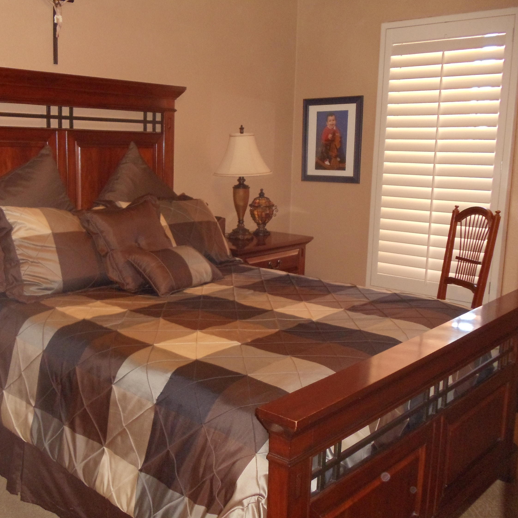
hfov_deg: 32.6
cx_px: 184
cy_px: 259
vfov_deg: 32.8
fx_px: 880
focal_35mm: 52
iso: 400
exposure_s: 1/8
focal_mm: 6
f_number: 3.5
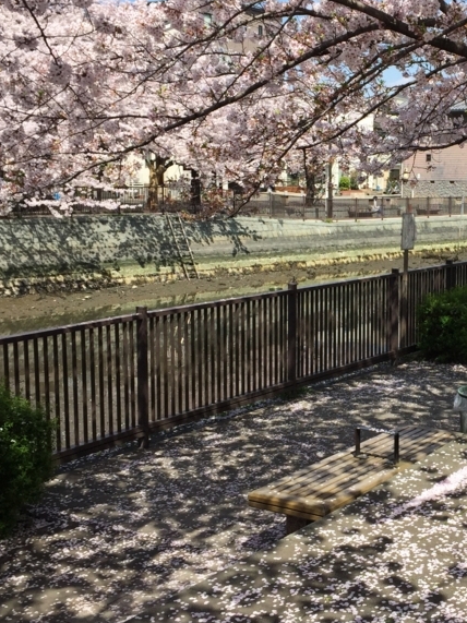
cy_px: 303
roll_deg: -0.1
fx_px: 936
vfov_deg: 36.8
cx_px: 408
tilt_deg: -6.1
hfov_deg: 27.2
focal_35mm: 52
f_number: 2.2
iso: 32
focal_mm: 4.15
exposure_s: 1/1883
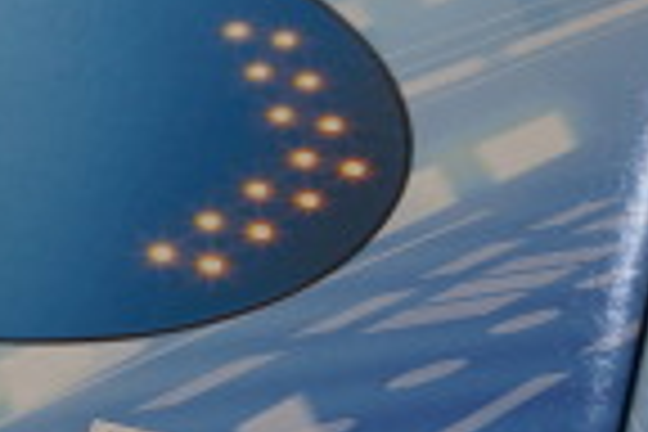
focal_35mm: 127
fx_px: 2283
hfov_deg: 15.7
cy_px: 261
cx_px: -54
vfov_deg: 10.8
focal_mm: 23
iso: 400
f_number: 4
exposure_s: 1/60
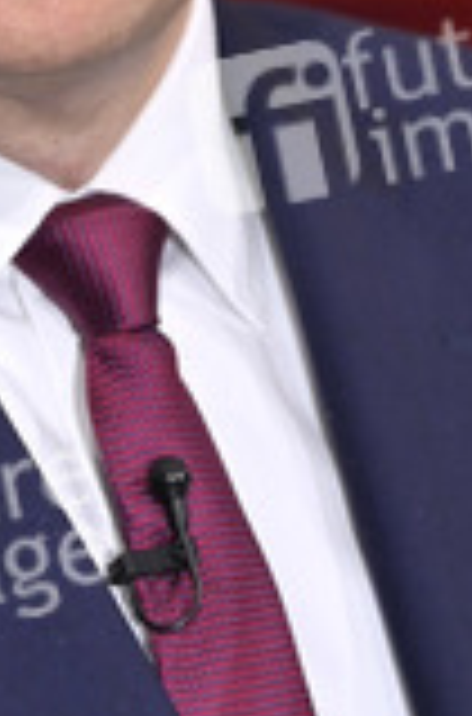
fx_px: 2197
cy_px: -117
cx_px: 9
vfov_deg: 17.7
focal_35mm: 111
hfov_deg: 12.1
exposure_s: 1/200
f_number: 2.8
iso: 500
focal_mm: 44
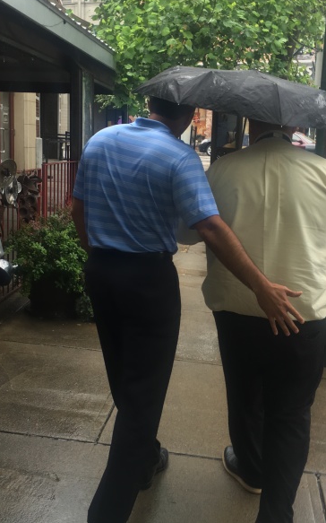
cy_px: 254
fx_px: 640
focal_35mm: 45
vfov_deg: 44.4
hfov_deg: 28.6
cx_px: 174
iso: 40
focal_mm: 4.15
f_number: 2.2
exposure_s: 1/120
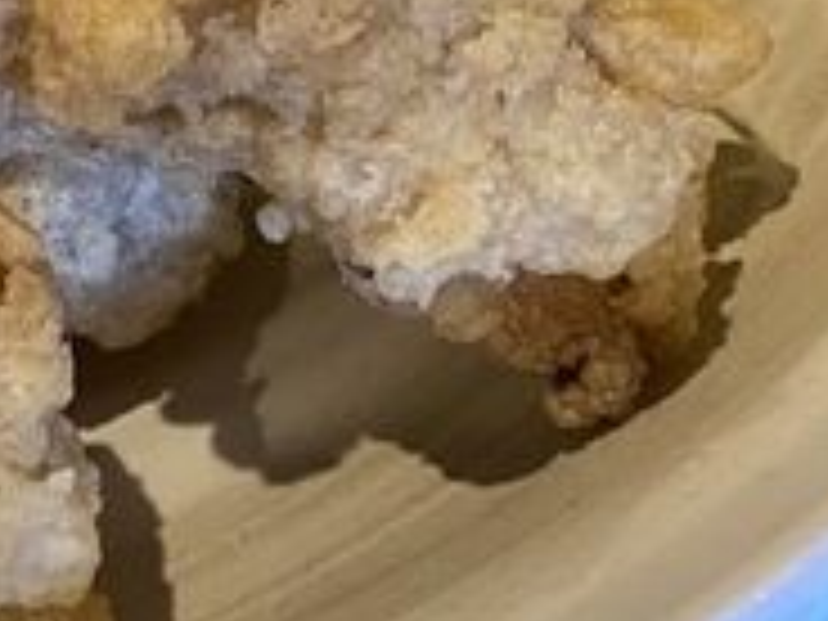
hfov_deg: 16.7
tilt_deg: -42.9
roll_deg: +28.0
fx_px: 2751
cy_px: 61
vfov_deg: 12.8
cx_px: -20
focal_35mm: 115
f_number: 1.8
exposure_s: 1/30
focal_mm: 4.25
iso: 500
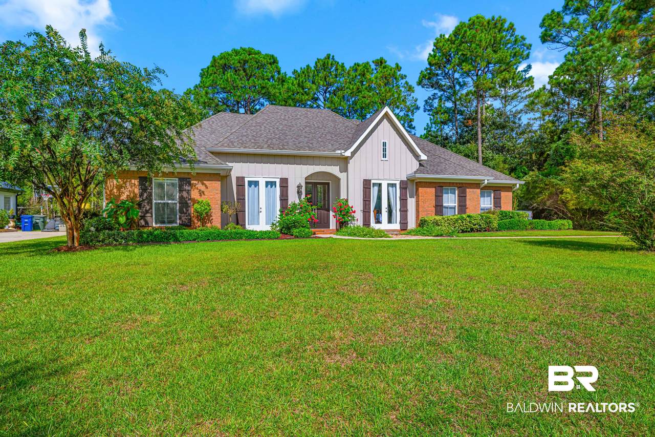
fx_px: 364
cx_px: 328
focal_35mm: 20
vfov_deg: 61.9
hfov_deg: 84.0
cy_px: 218
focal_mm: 20
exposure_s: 1/800
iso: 400
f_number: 11
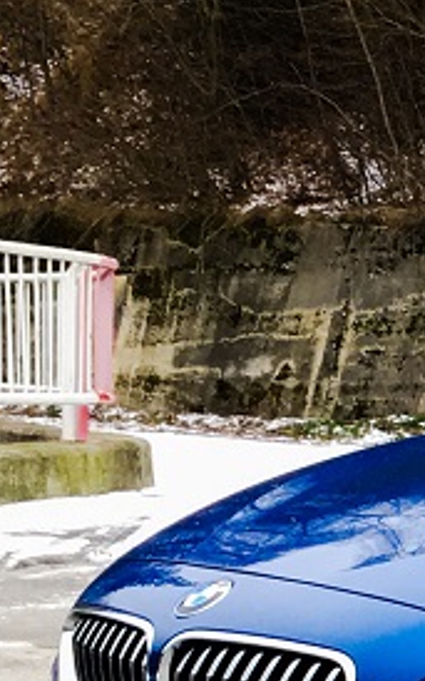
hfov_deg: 7.4
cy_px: 686
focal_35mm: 157
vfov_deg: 13.2
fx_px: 2913
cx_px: 1250
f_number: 2.2
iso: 40
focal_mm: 4.15
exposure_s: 1/100
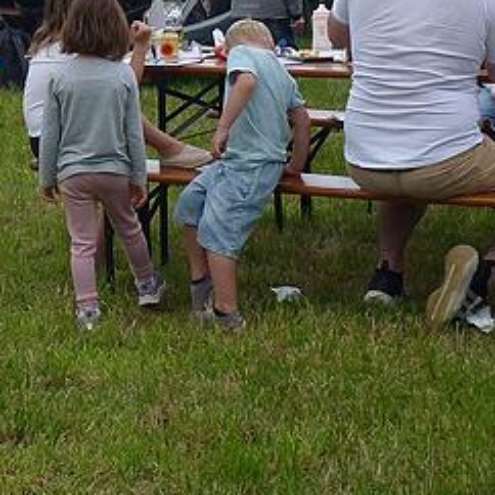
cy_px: -55
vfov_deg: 12.0
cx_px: -49
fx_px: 2313
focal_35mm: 143
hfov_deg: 12.0
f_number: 3.2
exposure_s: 1/500
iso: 200
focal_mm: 8.7
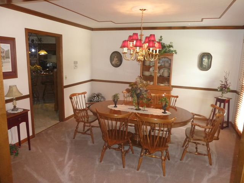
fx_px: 176
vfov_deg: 54.9
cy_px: 92
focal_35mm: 25
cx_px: 122
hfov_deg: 69.4
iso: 250
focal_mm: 4.1
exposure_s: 1/30
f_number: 3.3
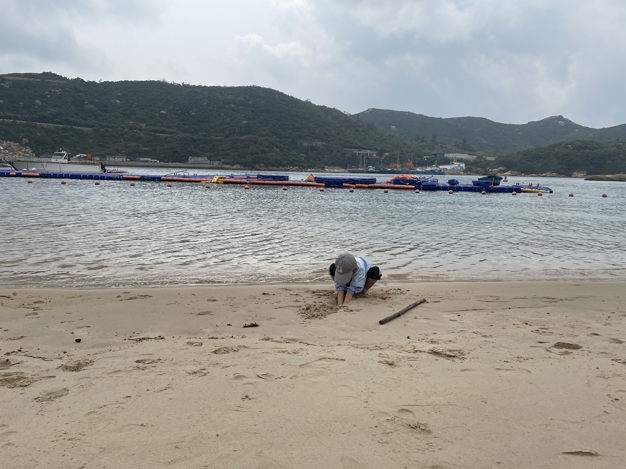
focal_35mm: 26
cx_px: 313
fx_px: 470
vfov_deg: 53.1
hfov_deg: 67.3
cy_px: 234
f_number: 1.6
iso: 32
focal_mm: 4.2
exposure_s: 1/5814
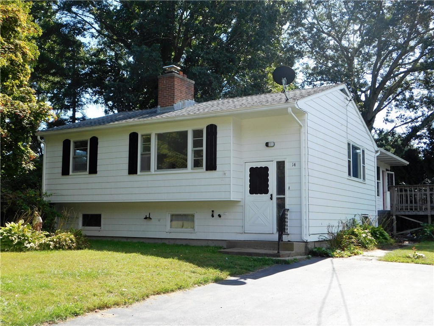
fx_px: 502
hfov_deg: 46.8
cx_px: 217
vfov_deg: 36.0
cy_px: 163
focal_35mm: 40
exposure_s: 1/500
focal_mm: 7.1
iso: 125
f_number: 3.6
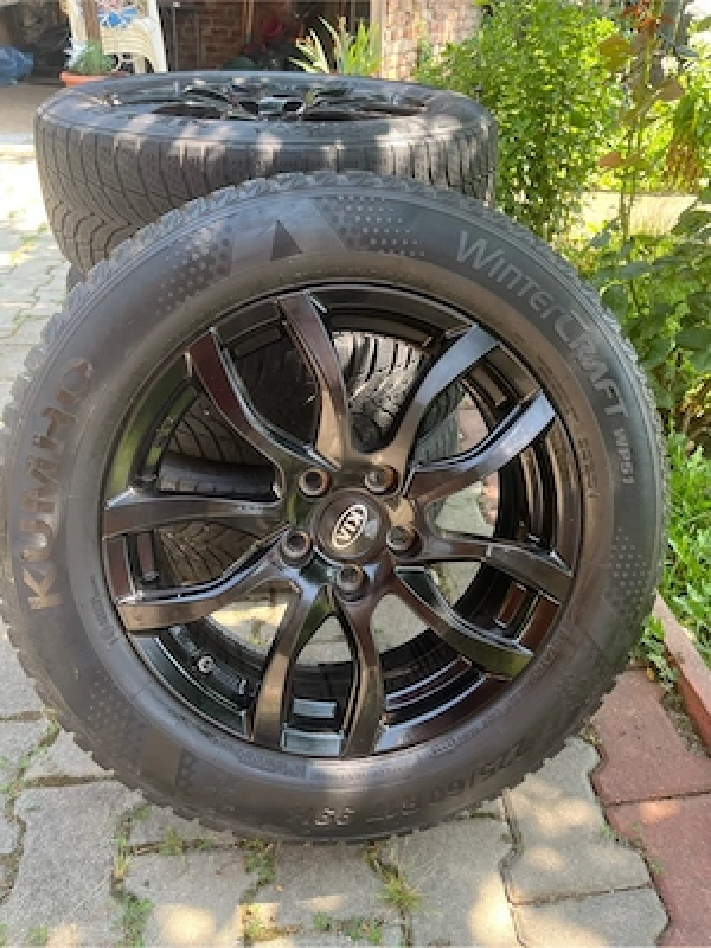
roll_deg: -4.6
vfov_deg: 67.3
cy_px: 474
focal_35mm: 26
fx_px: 712
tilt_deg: -33.6
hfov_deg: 53.1
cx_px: 356
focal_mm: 5.1
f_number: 1.6
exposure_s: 1/129
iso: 50
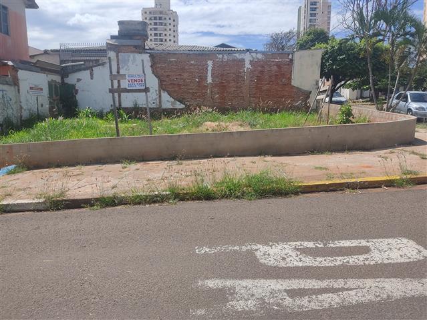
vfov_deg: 53.1
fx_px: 321
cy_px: 160
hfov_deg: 67.3
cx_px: 214
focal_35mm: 26
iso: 100
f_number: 1.79
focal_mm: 4.74
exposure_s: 1/1430
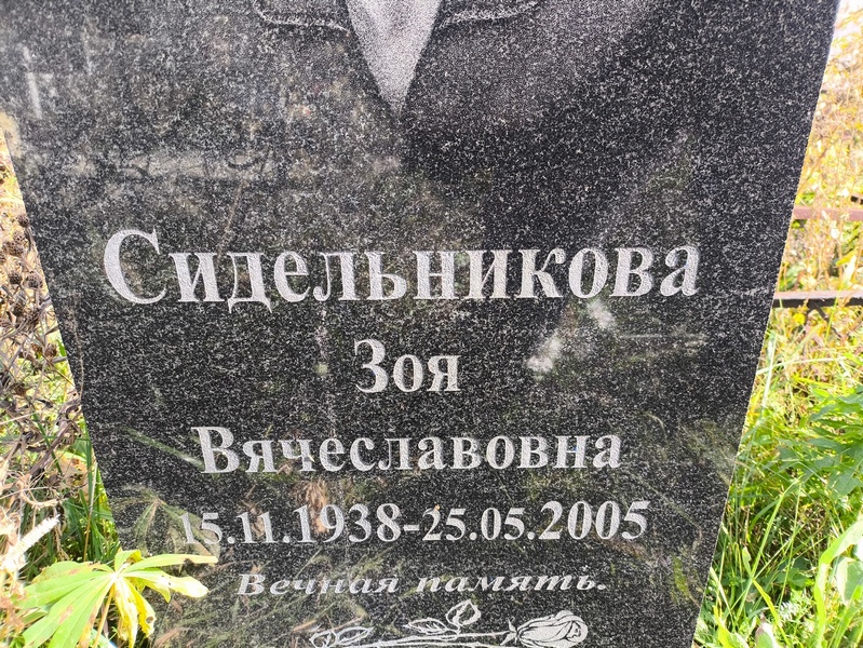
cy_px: 324
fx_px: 624
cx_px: 432
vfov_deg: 54.9
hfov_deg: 69.4
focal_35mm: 25
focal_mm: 4.71
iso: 50
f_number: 1.7
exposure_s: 1/198
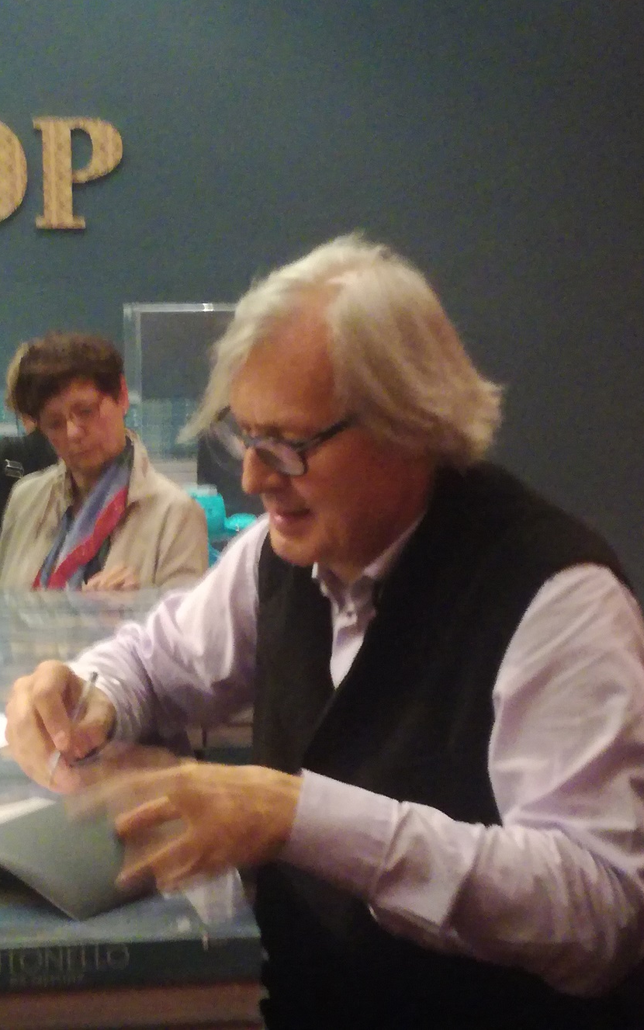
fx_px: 1852
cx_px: 269
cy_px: 513
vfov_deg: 31.1
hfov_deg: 19.7
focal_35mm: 66
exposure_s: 1/20
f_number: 2
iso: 640
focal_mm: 3.79
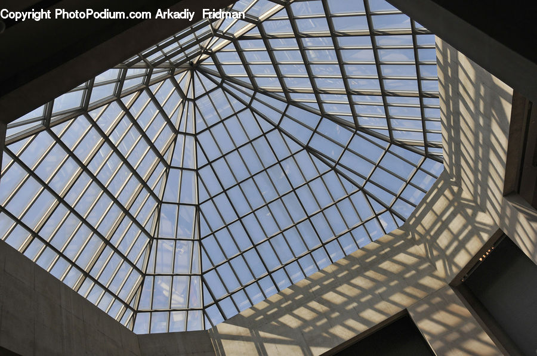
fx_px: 447
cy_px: 178
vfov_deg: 43.5
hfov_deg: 62.0
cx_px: 268
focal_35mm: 30
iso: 400
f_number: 7.1
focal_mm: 20
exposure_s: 1/200
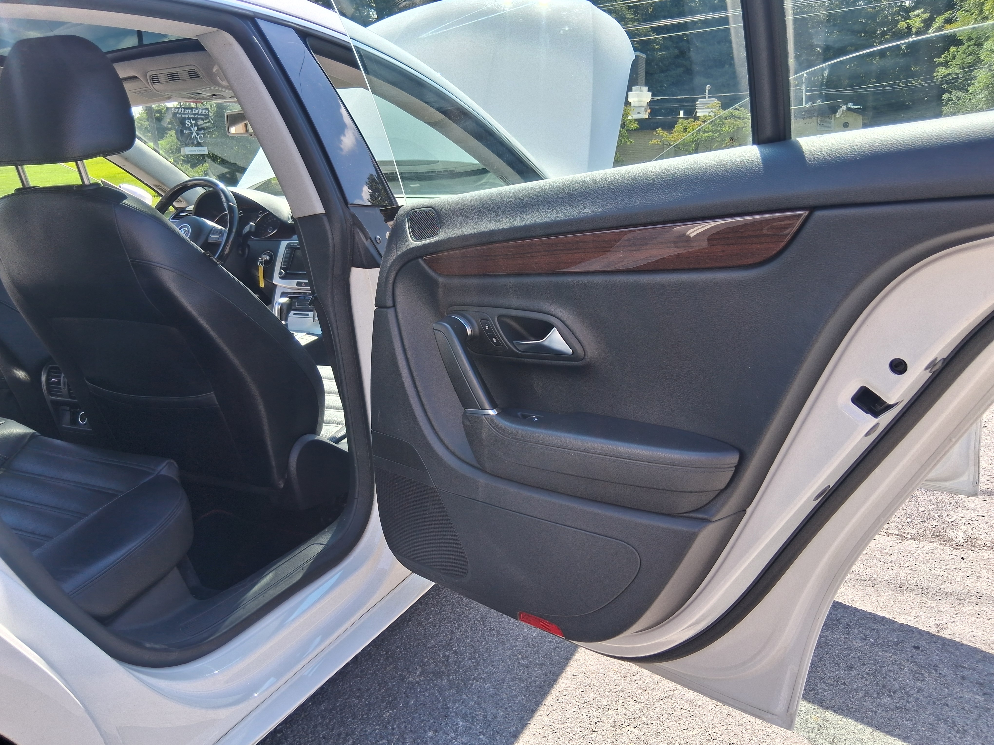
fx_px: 747
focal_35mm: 26
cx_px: 497
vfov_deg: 53.1
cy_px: 372
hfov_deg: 67.3
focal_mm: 3.98
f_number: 1.8
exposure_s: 1/184
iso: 25
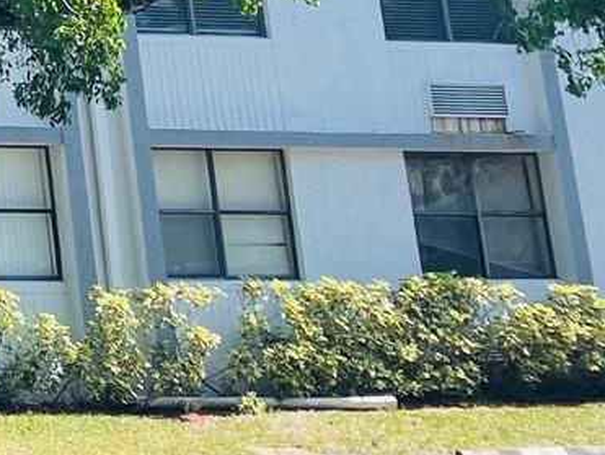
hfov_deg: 14.2
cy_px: -313
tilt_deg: +16.5
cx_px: -672
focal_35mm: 112
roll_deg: +0.8
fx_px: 1959
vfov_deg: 12.3
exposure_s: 1/1416
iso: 32
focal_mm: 4.2
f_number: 1.6
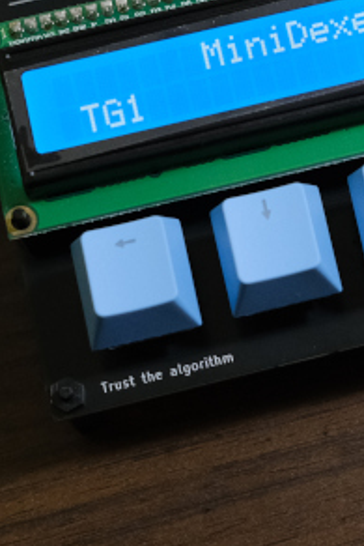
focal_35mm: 171
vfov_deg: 11.9
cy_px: 46
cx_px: 450
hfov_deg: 8.0
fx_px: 2590
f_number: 2.8
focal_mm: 33
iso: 1600
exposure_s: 1/250
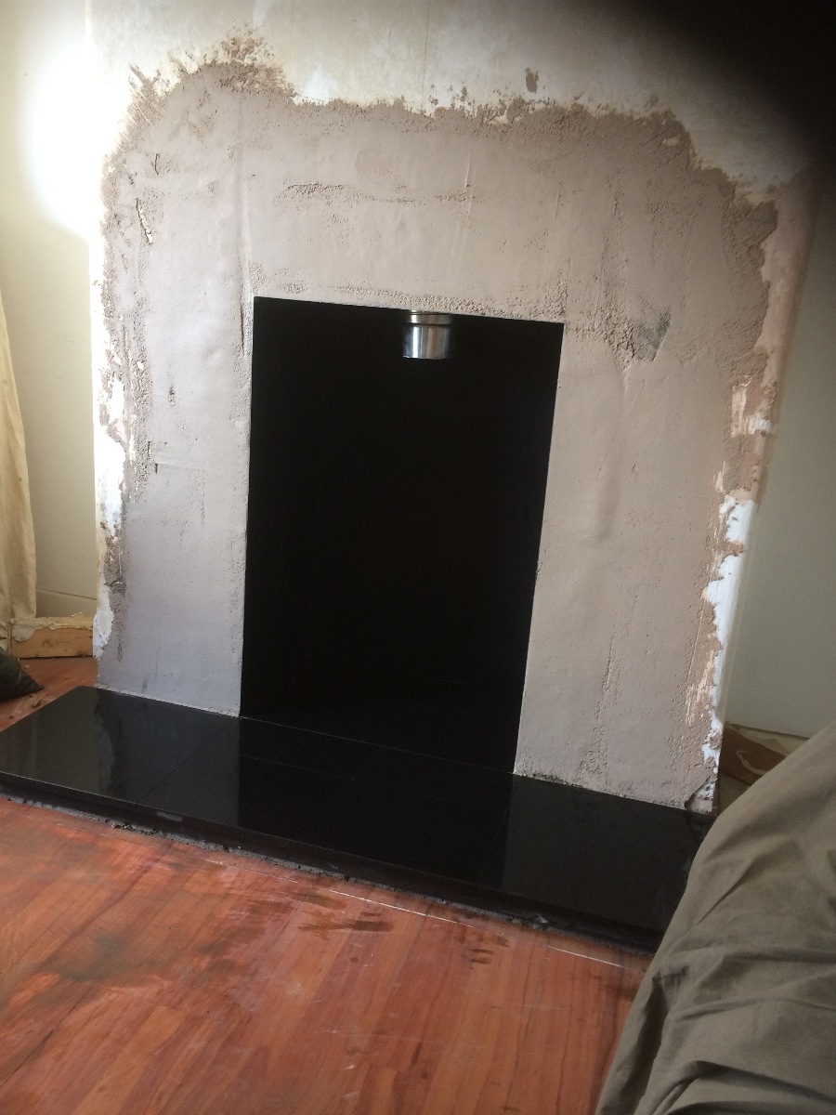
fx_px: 934
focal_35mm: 29
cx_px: 418
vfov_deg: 61.7
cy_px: 558
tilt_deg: -16.3
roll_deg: -3.9
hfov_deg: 48.2
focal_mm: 4.15
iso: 50
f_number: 2.2
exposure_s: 1/33
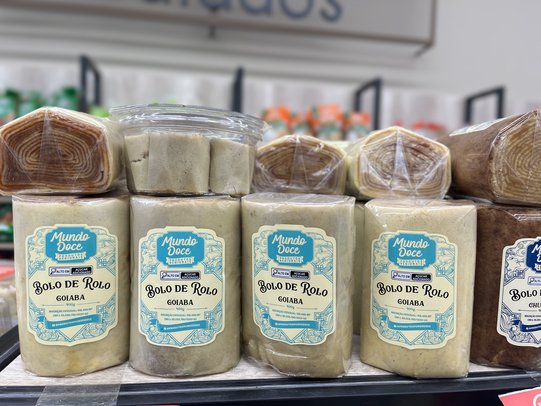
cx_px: 270
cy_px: 203
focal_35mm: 26
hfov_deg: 67.3
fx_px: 406
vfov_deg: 53.1
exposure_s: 1/120
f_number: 1.6
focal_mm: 5.1
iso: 100
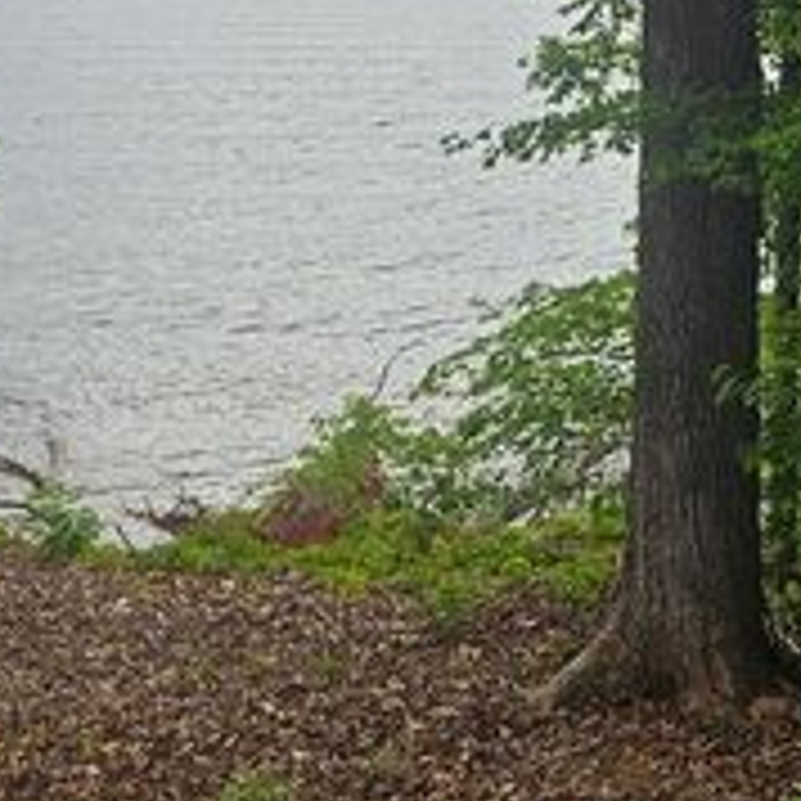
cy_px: -151
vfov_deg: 21.2
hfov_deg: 22.3
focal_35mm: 76
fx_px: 1990
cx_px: 698
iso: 25
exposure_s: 1/1087
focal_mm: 5.4
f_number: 1.8
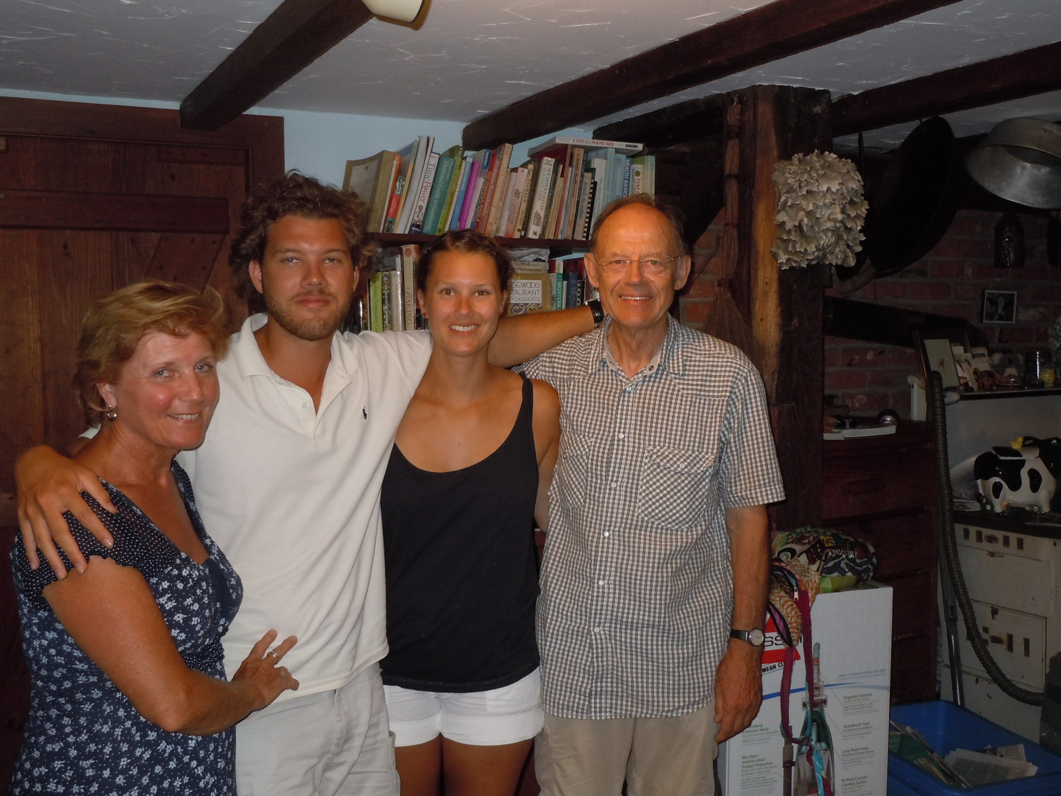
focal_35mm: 39
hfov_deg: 47.9
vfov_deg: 36.8
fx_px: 1195
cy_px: 398
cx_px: 530
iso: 250
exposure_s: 1/30
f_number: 4.3
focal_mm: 6.9
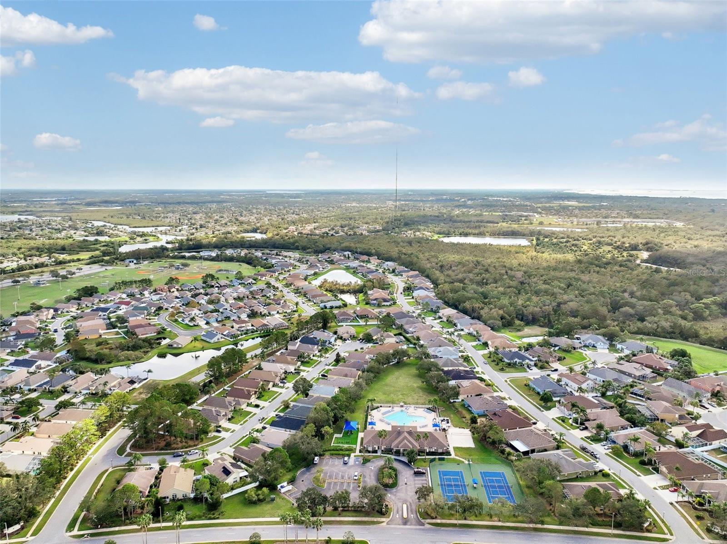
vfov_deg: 56.8
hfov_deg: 71.6
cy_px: 272
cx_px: 364
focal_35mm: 24
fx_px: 504
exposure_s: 1/5000
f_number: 2.8
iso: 400
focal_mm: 12.3
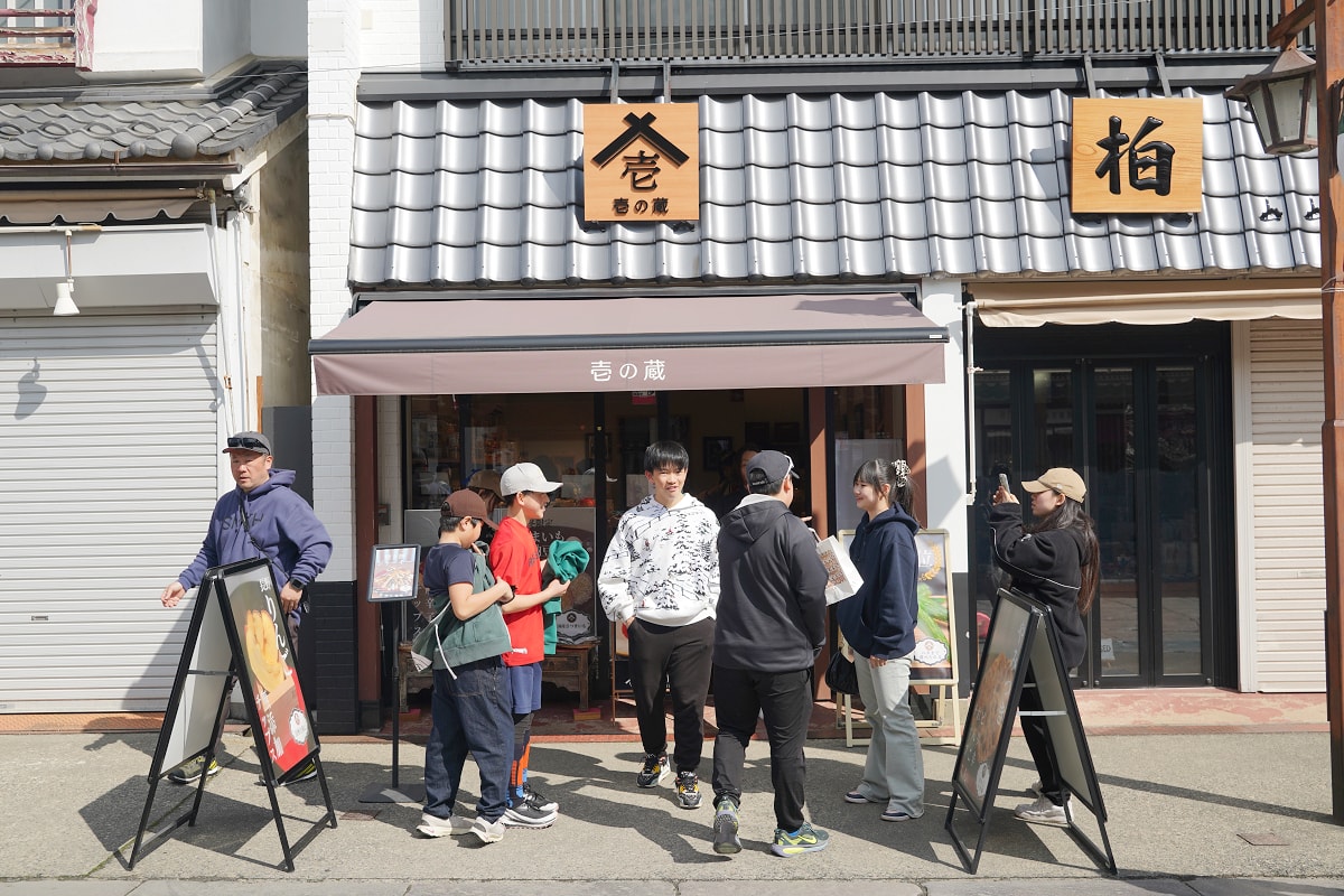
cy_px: 448
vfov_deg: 36.9
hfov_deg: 53.1
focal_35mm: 36
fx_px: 1344
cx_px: 672
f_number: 5.6
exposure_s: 1/250
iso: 100
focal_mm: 36
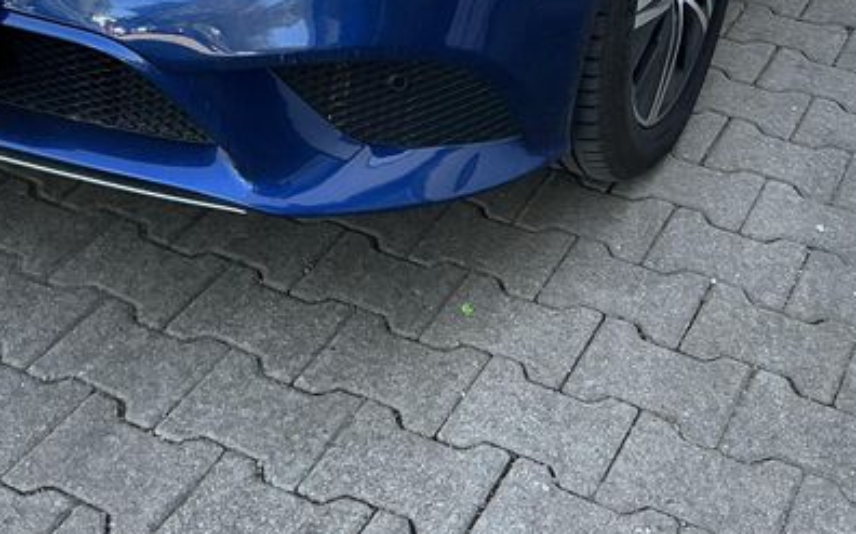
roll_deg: -0.8
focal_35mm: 60
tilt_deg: -20.0
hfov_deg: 34.0
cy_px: -102
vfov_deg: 20.3
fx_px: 1399
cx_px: 439
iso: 32
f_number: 1.8
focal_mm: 3
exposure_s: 1/172
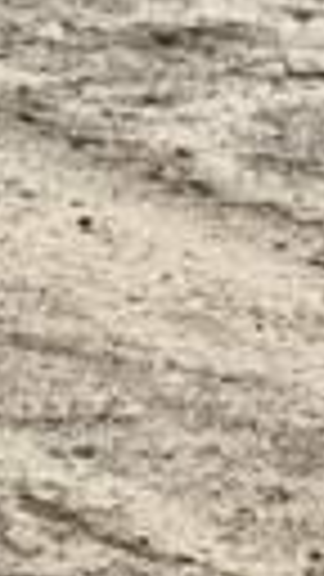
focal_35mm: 326
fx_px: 4979
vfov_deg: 6.4
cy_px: -675
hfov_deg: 3.4
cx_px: -1328
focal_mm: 6.76
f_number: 1.78
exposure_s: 1/12500
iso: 80
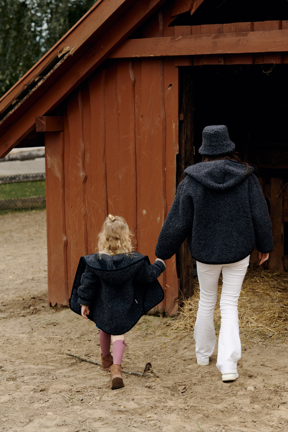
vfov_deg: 23.9
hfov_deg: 16.1
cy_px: 216
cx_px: 144
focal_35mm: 85
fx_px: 1020
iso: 250
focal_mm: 85
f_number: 4
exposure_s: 1/250
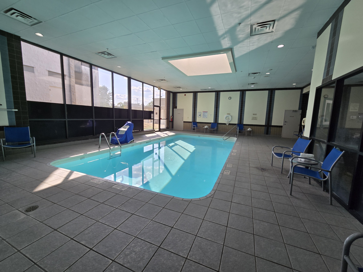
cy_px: 136
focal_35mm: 13
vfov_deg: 89.9
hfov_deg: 106.2
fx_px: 136
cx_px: 182
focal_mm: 2.2
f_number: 2.2
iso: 50
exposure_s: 1/314
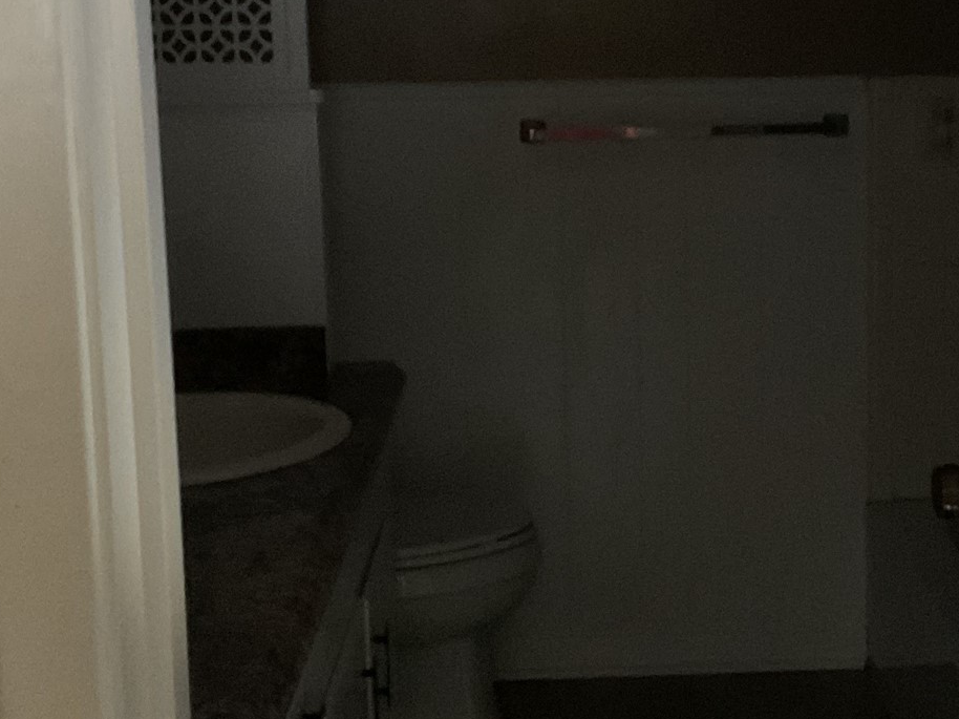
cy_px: 247
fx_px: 1800
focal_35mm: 65
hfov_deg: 29.5
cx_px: 673
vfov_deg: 22.5
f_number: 1.8
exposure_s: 1/17
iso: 640
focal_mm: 3
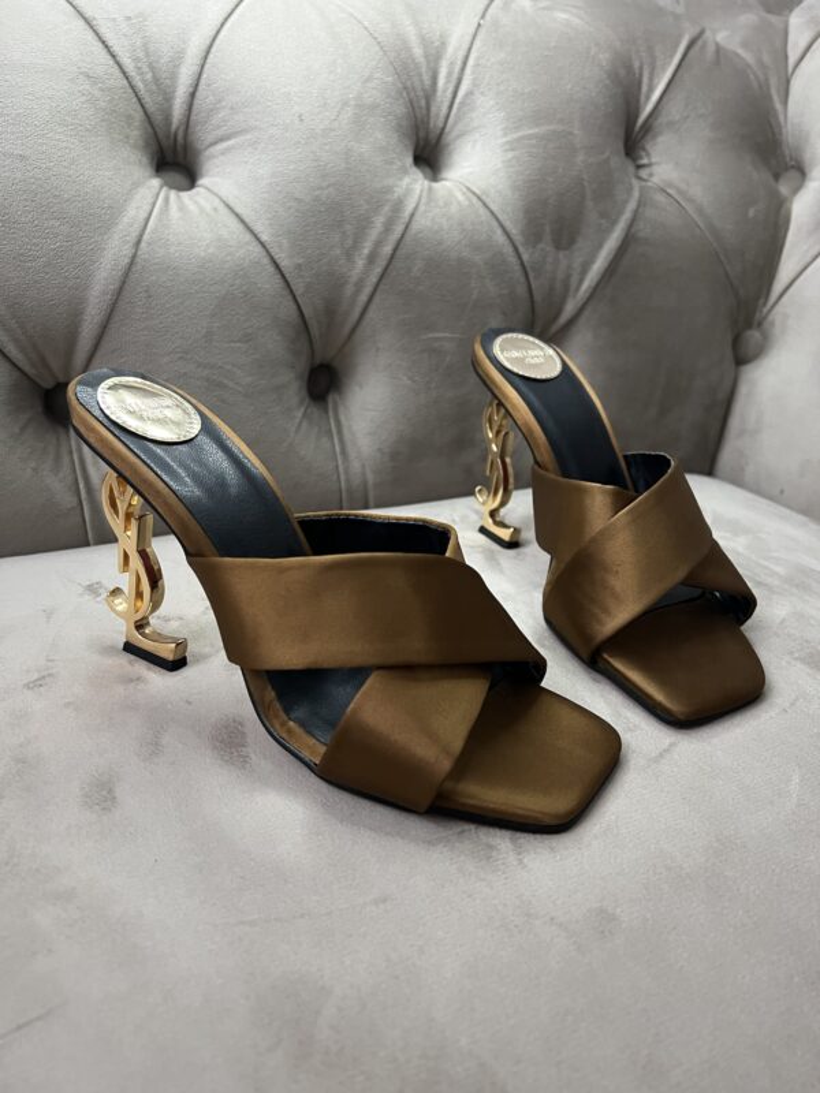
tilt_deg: -27.7
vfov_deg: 67.3
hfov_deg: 53.1
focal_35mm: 26
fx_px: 821
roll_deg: -2.5
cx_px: 410
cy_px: 546
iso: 400
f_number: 1.5
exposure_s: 1/50
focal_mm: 5.7
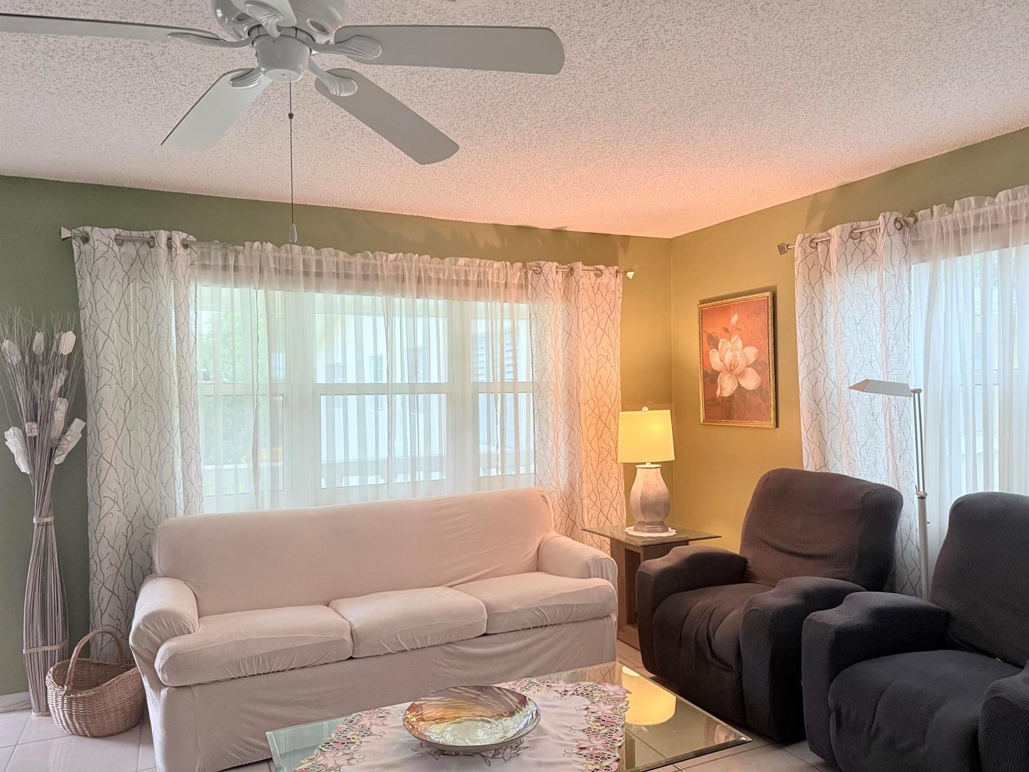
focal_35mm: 24
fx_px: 713
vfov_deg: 56.8
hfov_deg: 71.6
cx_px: 514
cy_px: 386
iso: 250
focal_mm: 6.76
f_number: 1.78
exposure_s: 1/60
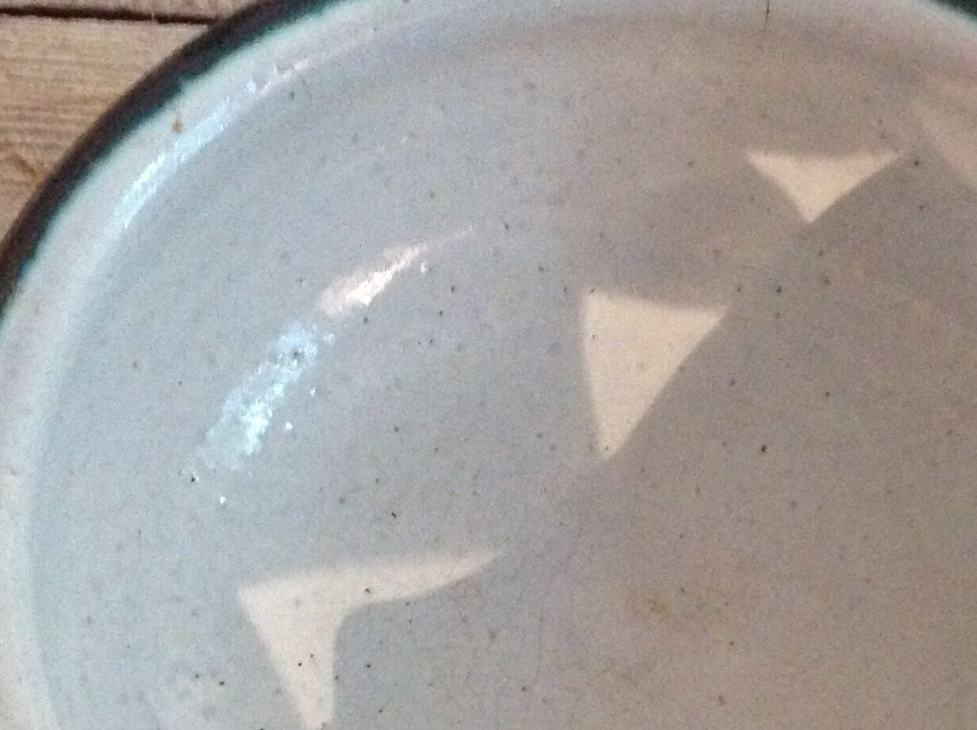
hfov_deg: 26.1
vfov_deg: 19.6
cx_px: 687
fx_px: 2086
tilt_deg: -69.7
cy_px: 614
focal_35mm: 74
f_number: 2.4
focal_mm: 4.28
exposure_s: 1/15
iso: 640
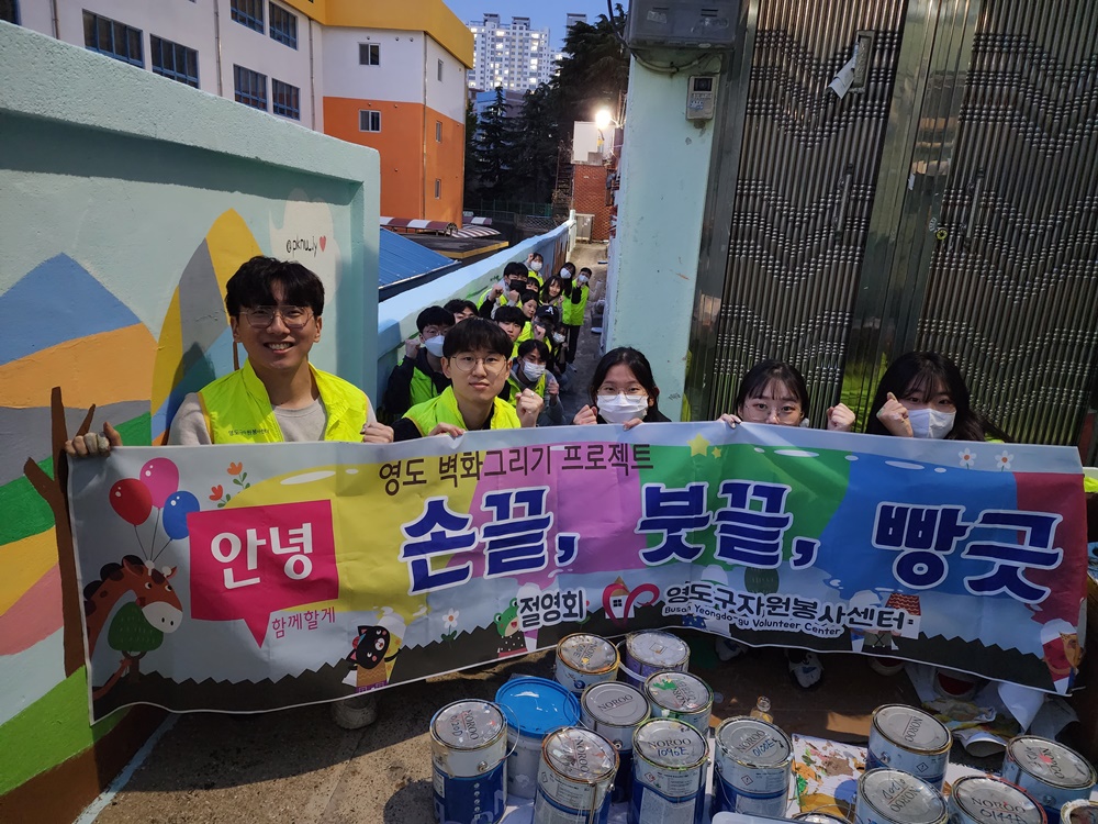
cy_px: 412
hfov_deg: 73.9
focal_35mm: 23
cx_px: 549
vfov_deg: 58.9
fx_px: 730
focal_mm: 6.4
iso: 1600
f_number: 1.8
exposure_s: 1/24
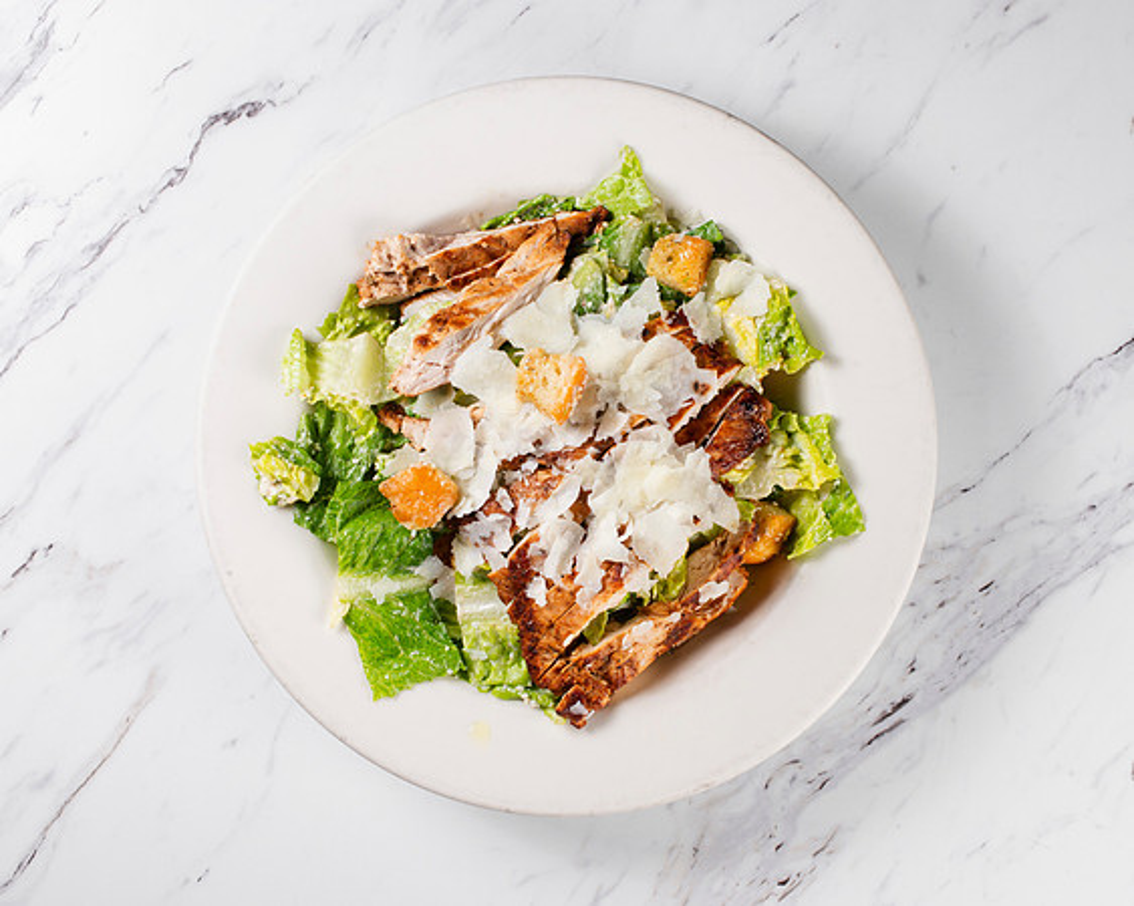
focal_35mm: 64
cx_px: 576
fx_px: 2153
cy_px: 496
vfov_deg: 23.8
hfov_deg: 29.5
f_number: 13
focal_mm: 50
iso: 200
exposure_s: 1/200
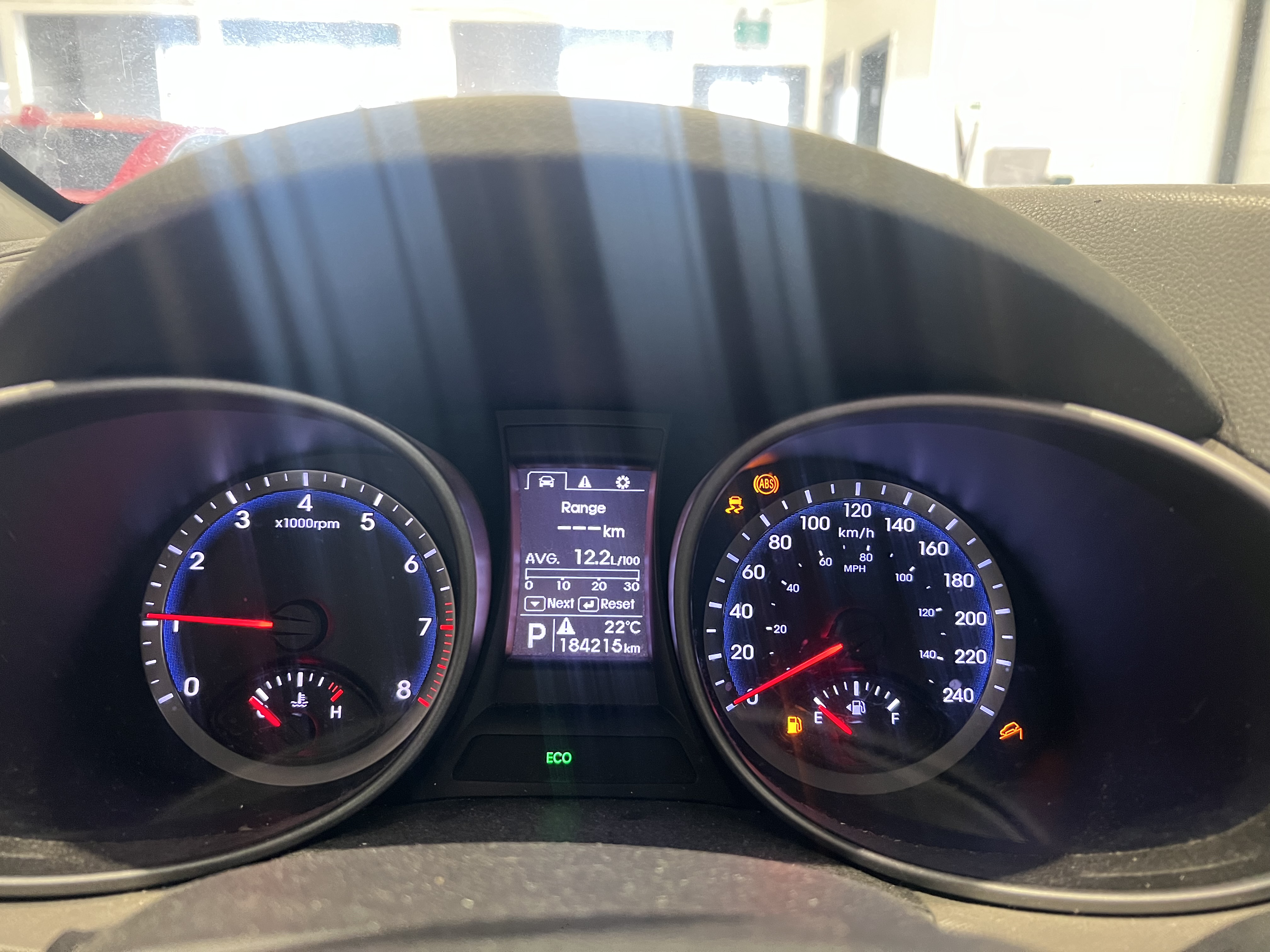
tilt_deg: -16.4
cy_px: 476
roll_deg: -1.0
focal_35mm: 26
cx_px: 635
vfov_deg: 53.1
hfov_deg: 67.3
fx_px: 954
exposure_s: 1/60
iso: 400
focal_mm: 5.7
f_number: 1.5
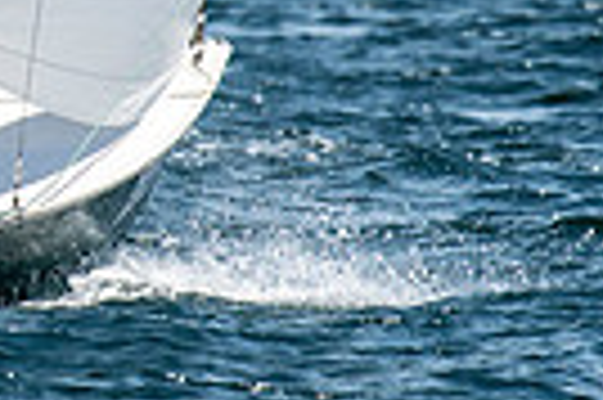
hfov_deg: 0.8
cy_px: -112
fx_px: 44952
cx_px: -360
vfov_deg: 0.5
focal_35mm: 2687
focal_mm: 300
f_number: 5
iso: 320
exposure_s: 1/4000
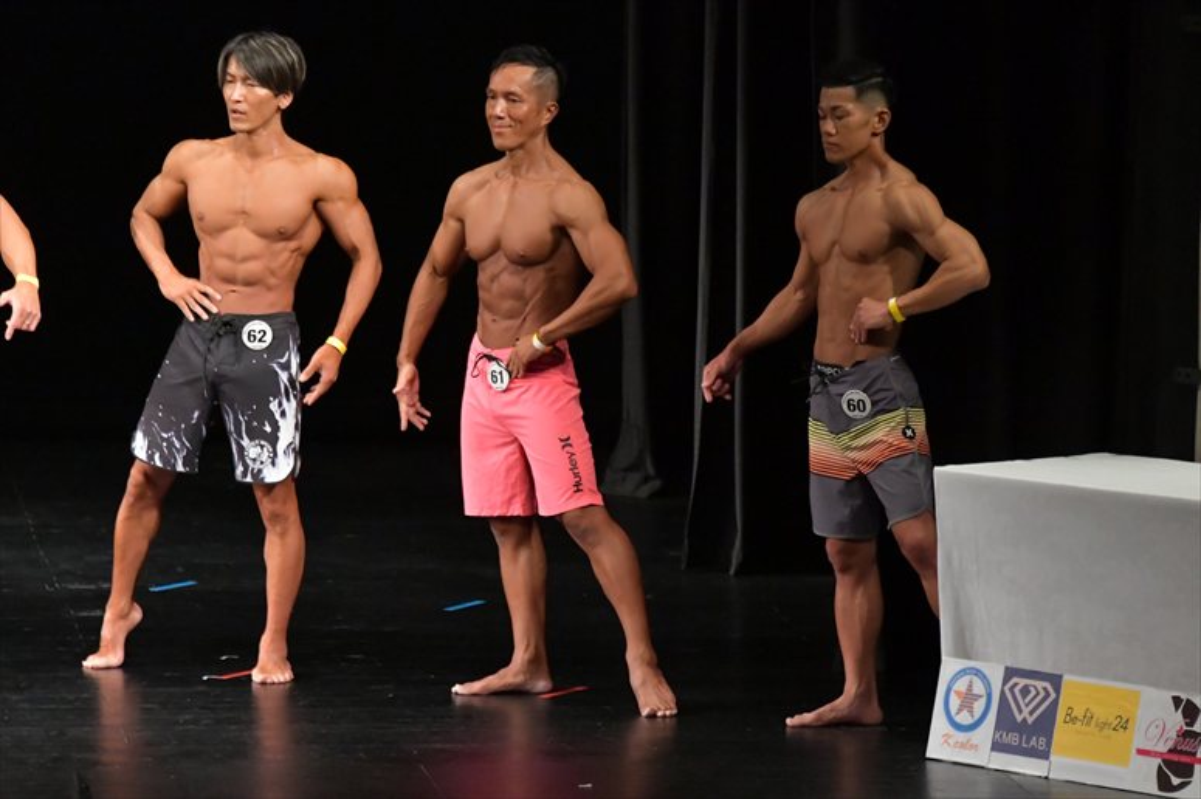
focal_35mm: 270
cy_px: 400
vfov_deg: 5.1
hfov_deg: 7.6
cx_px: 600
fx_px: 9003
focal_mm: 180
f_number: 5.6
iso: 8000
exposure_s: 1/400
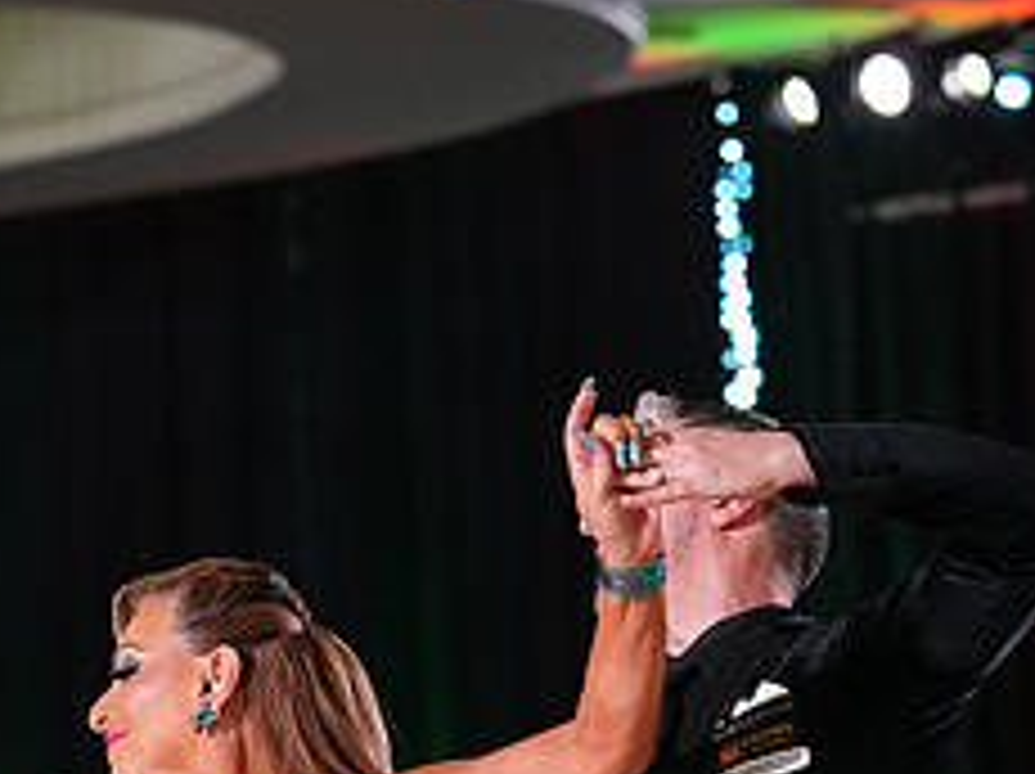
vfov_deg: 4.4
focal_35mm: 335
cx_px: 439
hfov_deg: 5.9
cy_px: 1134
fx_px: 10006
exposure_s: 1/400
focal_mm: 138
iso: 6400
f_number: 4.5
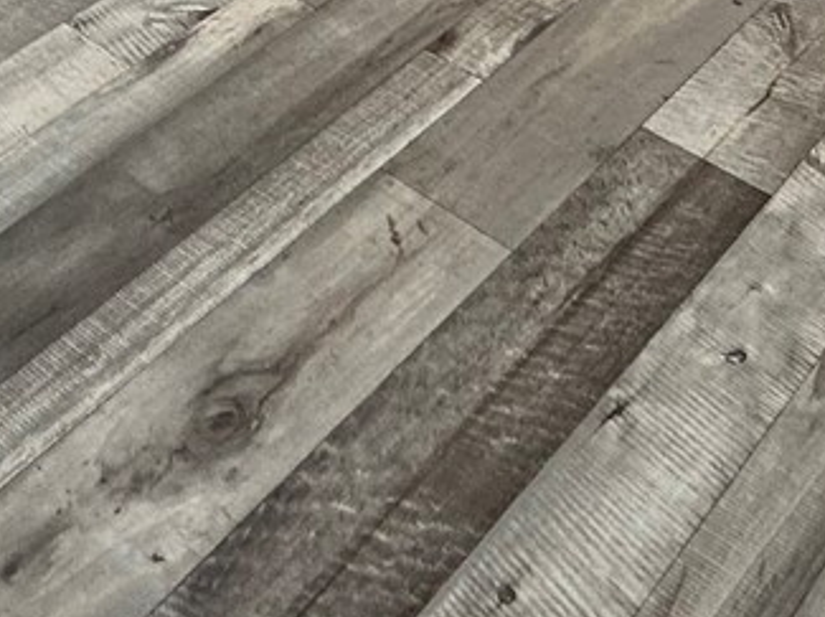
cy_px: -647
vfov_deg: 16.1
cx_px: 335
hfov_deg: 28.1
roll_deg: +0.5
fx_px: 1643
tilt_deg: -12.4
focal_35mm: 69
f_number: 2.2
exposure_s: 1/120
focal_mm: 2.22
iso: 100
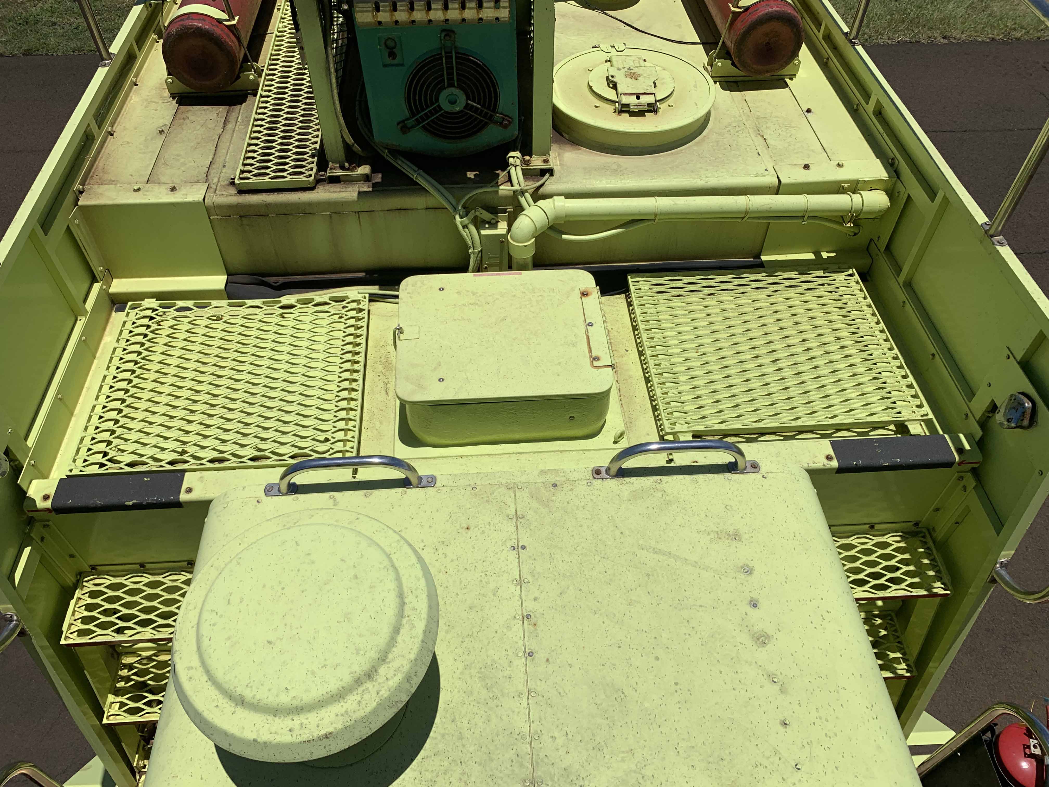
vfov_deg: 53.1
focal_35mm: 26
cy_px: 394
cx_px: 524
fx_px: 788
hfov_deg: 67.3
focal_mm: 4.25
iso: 25
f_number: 1.8
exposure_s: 1/8000
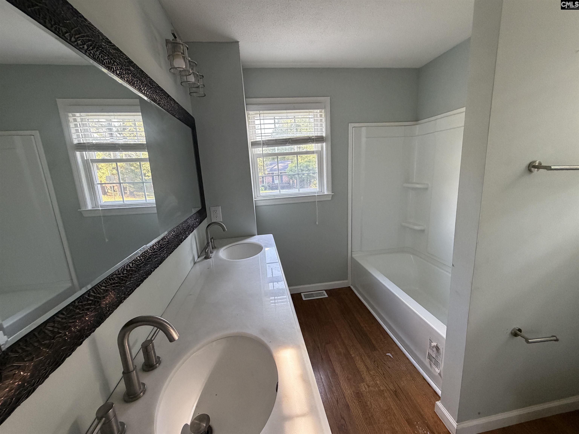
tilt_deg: -11.8
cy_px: 217
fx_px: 234
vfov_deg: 85.7
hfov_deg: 102.1
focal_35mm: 14
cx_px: 290
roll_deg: +3.9
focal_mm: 2.22
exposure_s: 1/69
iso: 320
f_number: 2.2
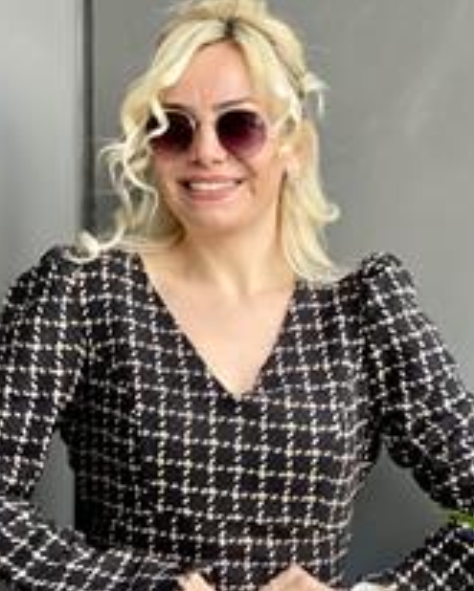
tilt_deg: -2.0
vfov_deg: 15.3
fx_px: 2190
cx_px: 224
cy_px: 498
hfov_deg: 12.4
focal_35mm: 125
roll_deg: -0.7
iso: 125
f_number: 2.2
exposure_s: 1/121
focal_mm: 7.5
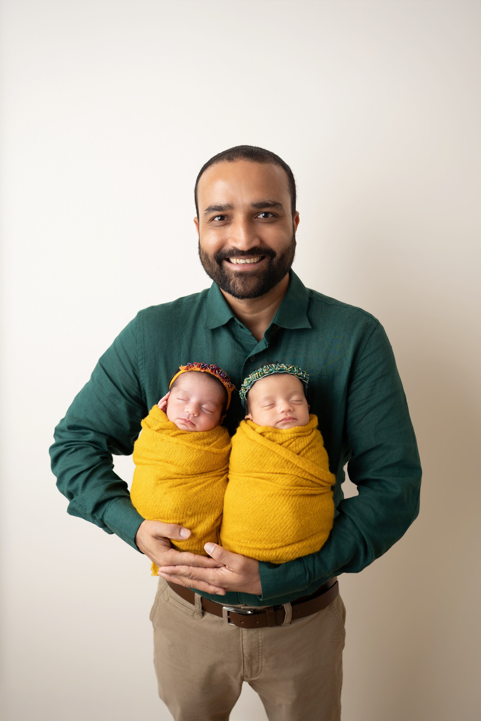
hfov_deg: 37.9
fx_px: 701
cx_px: 240
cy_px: 360
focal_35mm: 35
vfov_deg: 54.4
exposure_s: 1/200
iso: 100
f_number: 2.5
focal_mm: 35
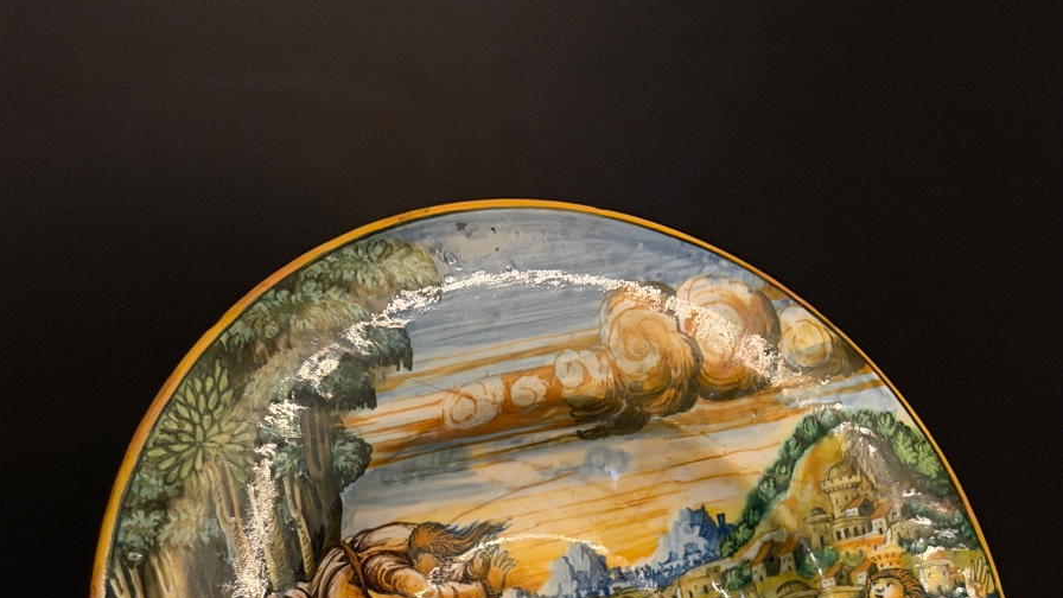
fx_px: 1973
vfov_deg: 16.7
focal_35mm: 70
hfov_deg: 30.2
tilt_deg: -16.7
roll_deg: -0.1
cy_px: 670
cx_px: 532
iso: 640
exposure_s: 1/25
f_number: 1.78
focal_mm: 6.76
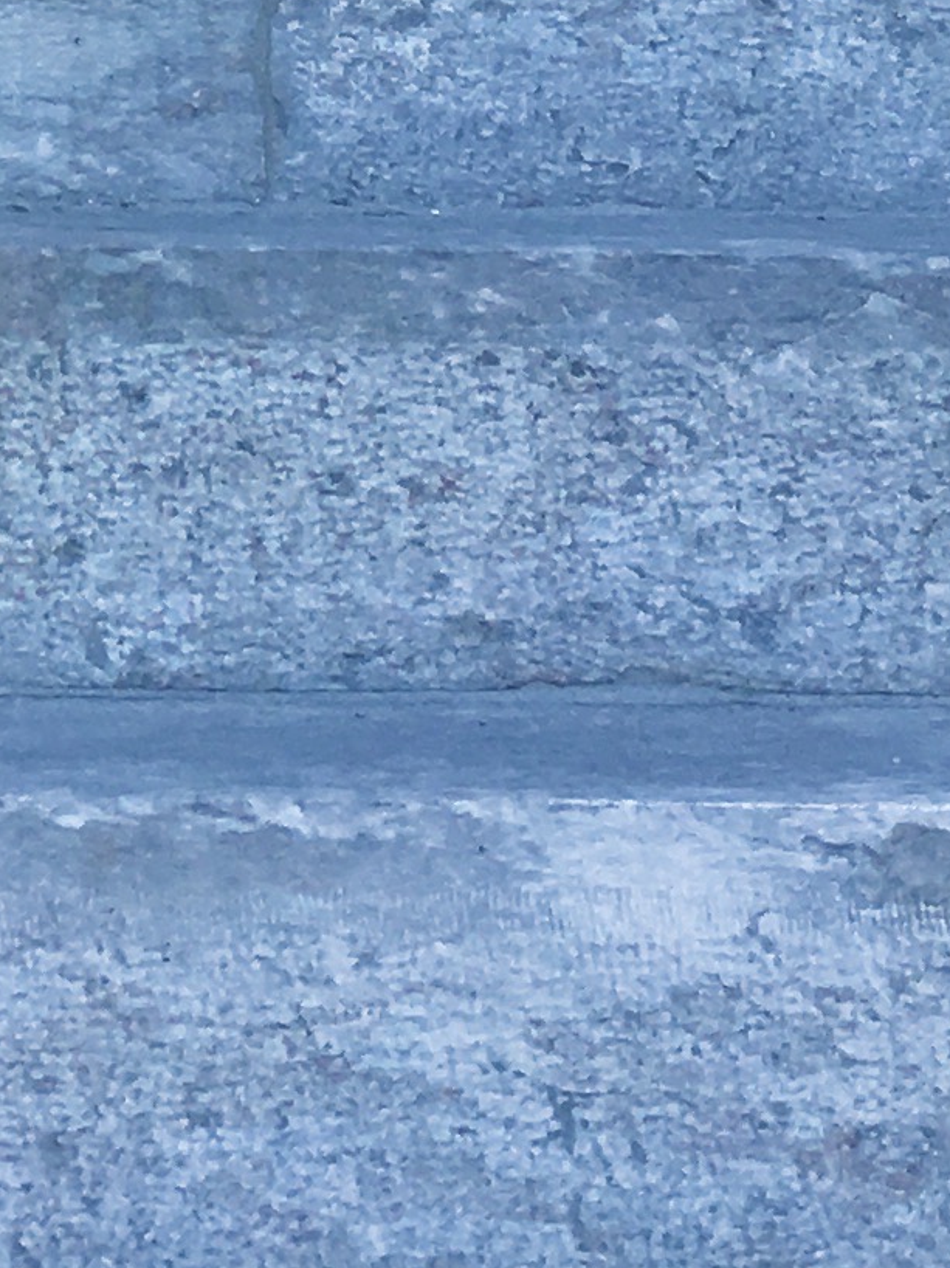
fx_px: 5235
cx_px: -992
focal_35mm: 143
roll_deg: -0.8
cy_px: -440
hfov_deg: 9.6
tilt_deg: +5.8
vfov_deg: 13.3
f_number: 2.2
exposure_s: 1/561
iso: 25
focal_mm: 4.15
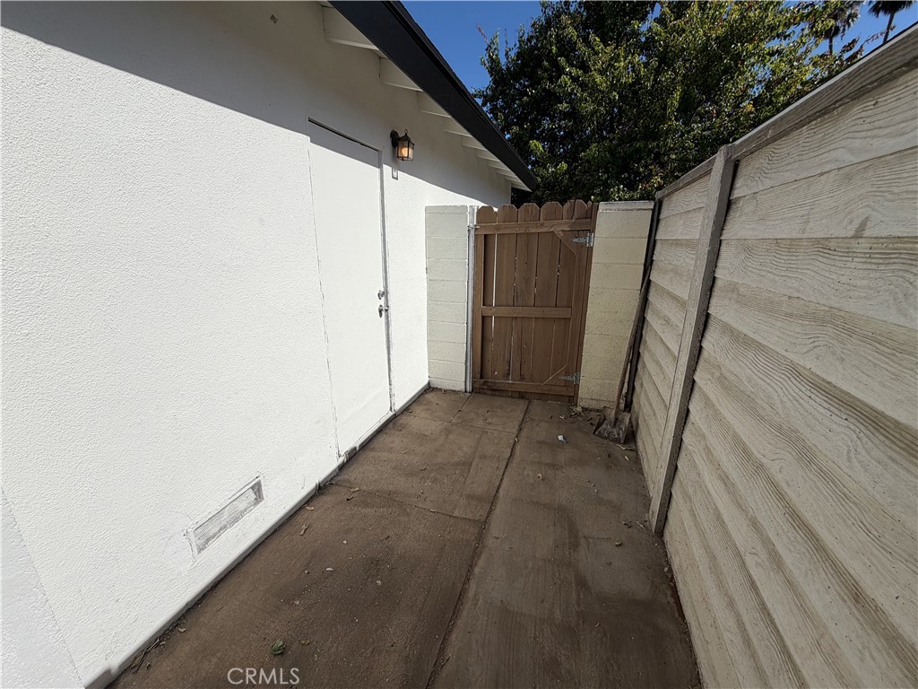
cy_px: 344
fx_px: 371
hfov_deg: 102.1
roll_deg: +0.9
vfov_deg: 85.7
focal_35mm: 14
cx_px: 459
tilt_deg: -16.2
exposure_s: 1/1901
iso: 20
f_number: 2.2
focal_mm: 2.22
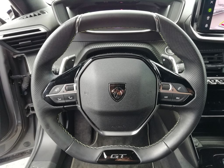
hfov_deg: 67.3
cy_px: 84
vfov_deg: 53.1
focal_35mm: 26
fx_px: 168
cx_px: 112
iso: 100
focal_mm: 3.21
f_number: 2.2
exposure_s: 1/60
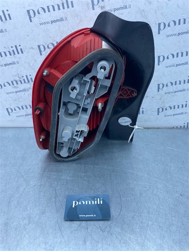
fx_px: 189
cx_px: 94
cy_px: 126
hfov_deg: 53.1
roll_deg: -1.2
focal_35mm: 26
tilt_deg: -33.1
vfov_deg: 67.3
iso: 32
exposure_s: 1/502
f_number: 1.8
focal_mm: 4.25
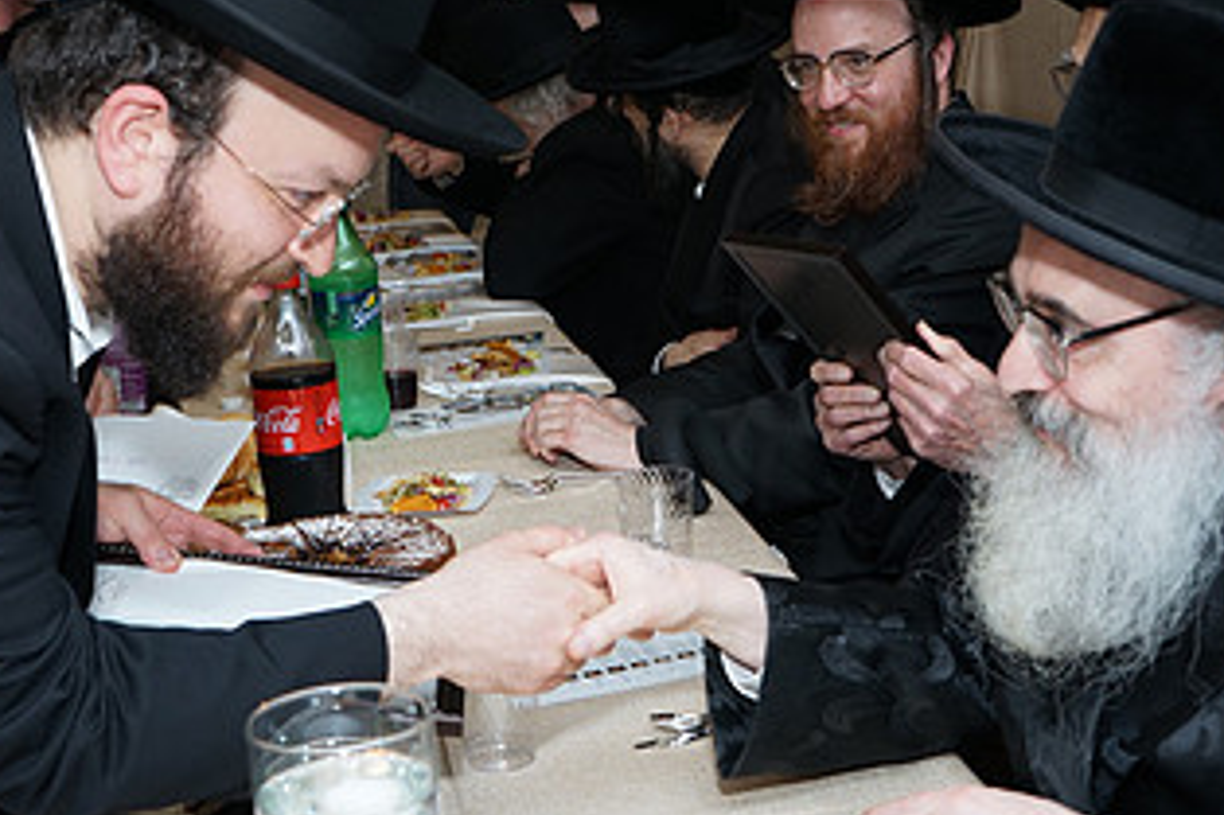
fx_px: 2073
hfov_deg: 32.9
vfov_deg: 22.2
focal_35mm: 61
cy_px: 361
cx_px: 604
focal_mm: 33
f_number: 6.3
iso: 640
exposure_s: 1/100
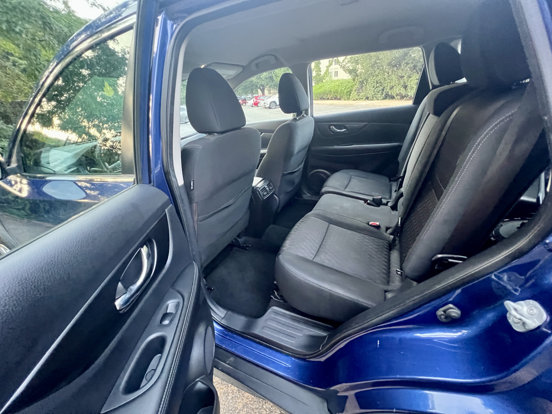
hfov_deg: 106.2
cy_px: 207
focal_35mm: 13
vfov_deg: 89.9
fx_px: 207
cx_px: 276
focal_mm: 1.57
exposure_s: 1/39
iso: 1250
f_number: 1.8
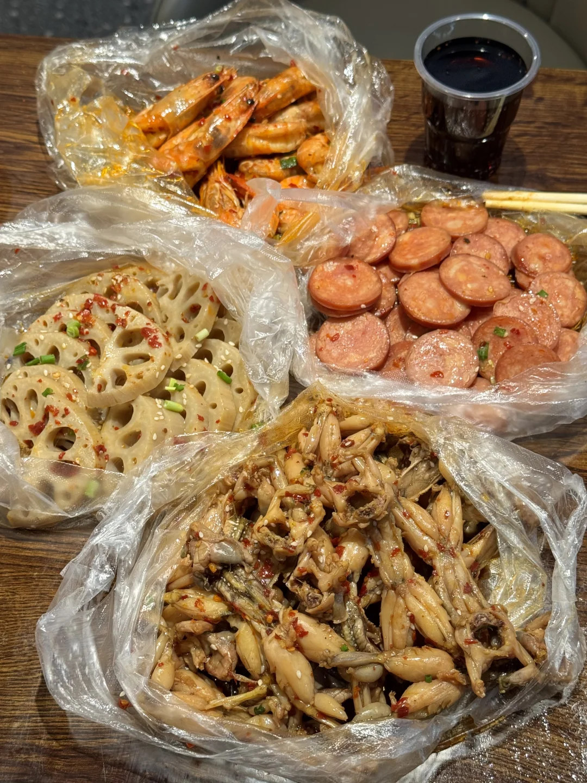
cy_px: 392
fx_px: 1085
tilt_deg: -58.1
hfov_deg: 30.3
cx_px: 294
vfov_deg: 39.7
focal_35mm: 48
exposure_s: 1/50
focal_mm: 6.76
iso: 50
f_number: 1.78
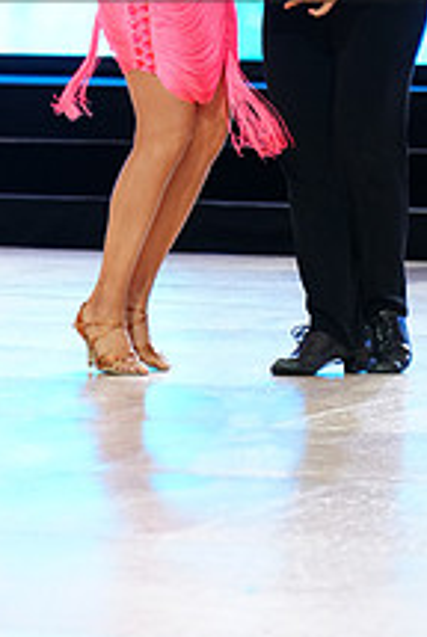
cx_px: 114
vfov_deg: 7.2
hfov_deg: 4.9
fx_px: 5019
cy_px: -95
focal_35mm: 283
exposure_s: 1/200
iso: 2000
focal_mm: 105
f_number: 4
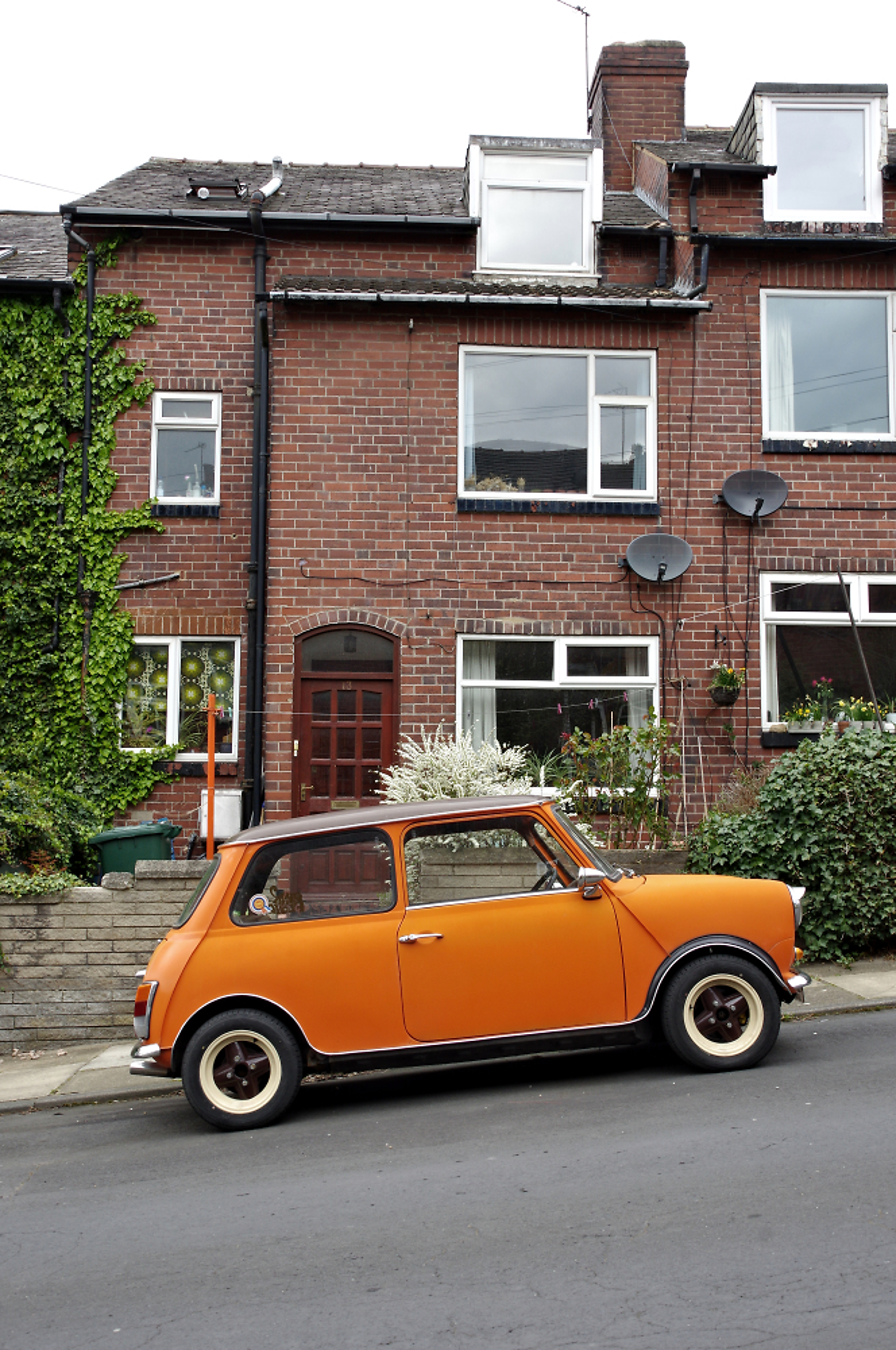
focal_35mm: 39
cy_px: 675
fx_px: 1460
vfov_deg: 49.6
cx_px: 448
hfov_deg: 34.1
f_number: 11
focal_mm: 26
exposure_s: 1/50
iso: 200
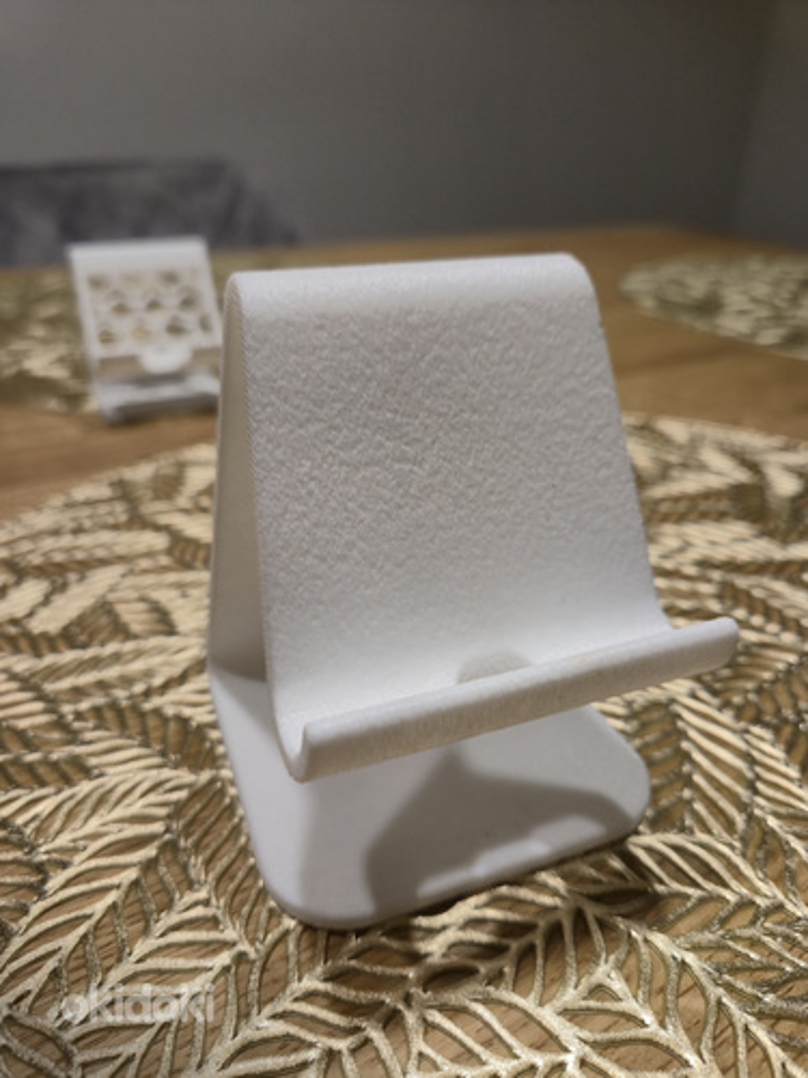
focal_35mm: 23
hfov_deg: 58.9
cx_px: 404
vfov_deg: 73.9
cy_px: 539
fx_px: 716
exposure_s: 1/50
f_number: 1.8
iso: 64
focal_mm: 5.4
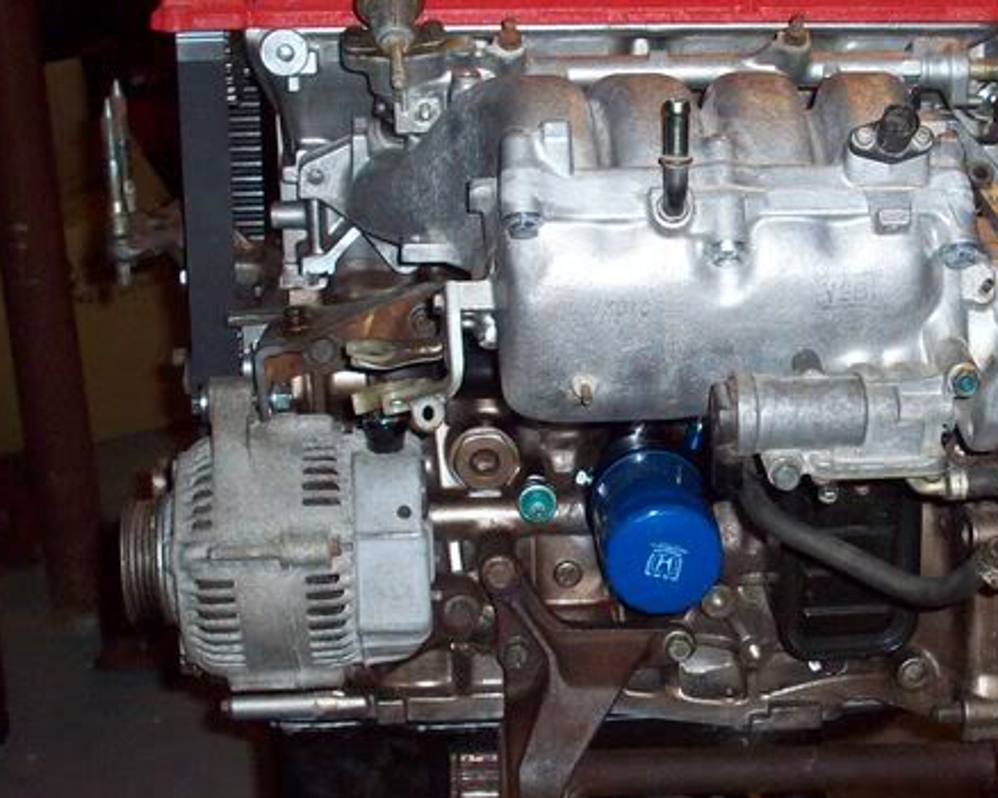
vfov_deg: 23.1
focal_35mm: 66
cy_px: 458
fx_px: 1949
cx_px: 702
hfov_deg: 28.5
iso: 160
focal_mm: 6.2
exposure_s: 1/64
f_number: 2.8
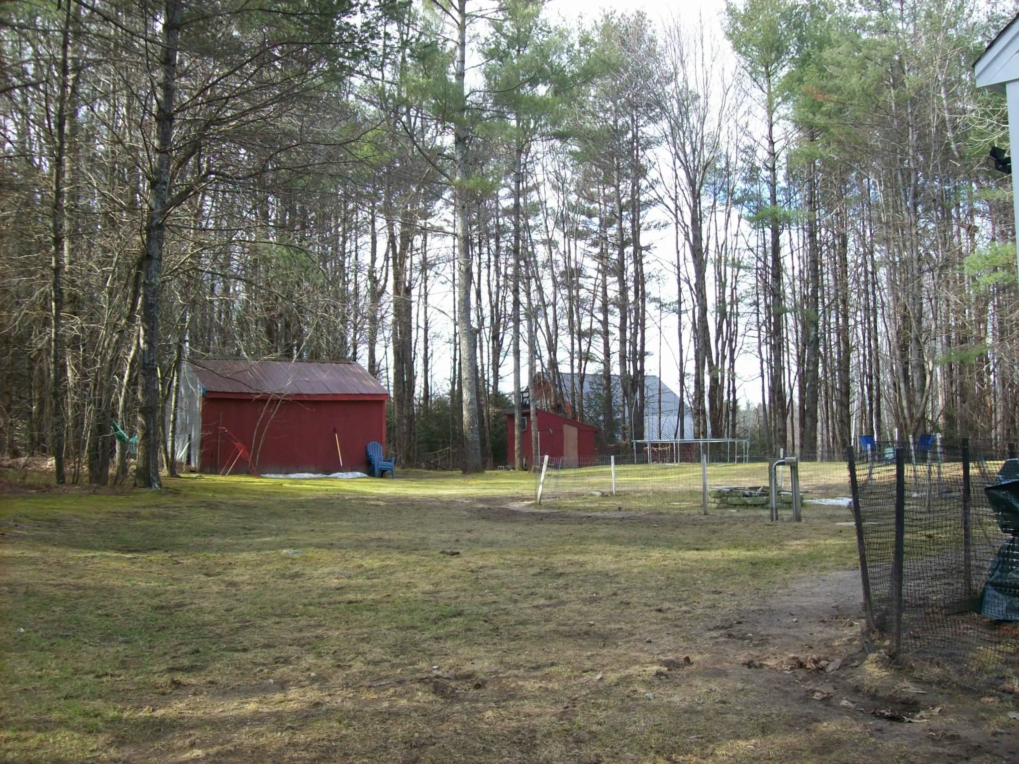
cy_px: 382
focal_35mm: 36
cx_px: 510
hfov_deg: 51.4
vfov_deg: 39.7
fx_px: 1060
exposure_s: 1/210
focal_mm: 6
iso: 80
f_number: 2.7
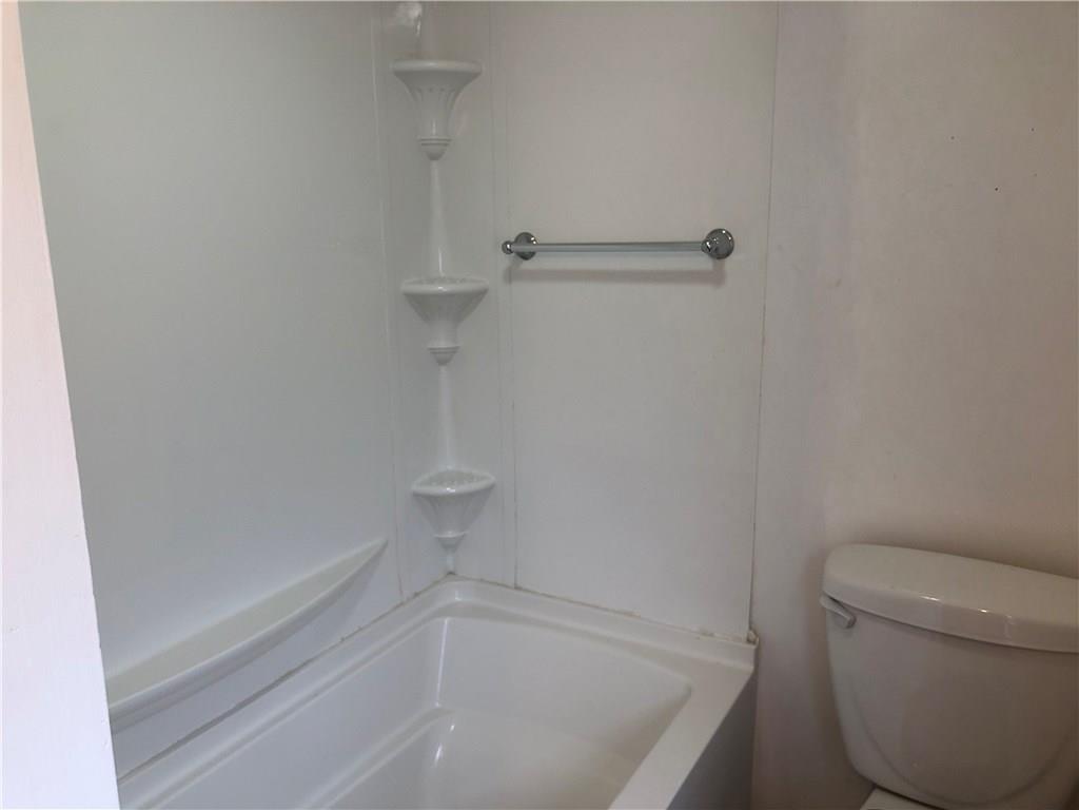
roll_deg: +1.2
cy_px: 405
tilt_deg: -13.4
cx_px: 540
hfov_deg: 63.4
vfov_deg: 49.7
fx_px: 873
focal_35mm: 28
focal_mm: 3.99
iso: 25
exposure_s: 1/30
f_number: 1.8
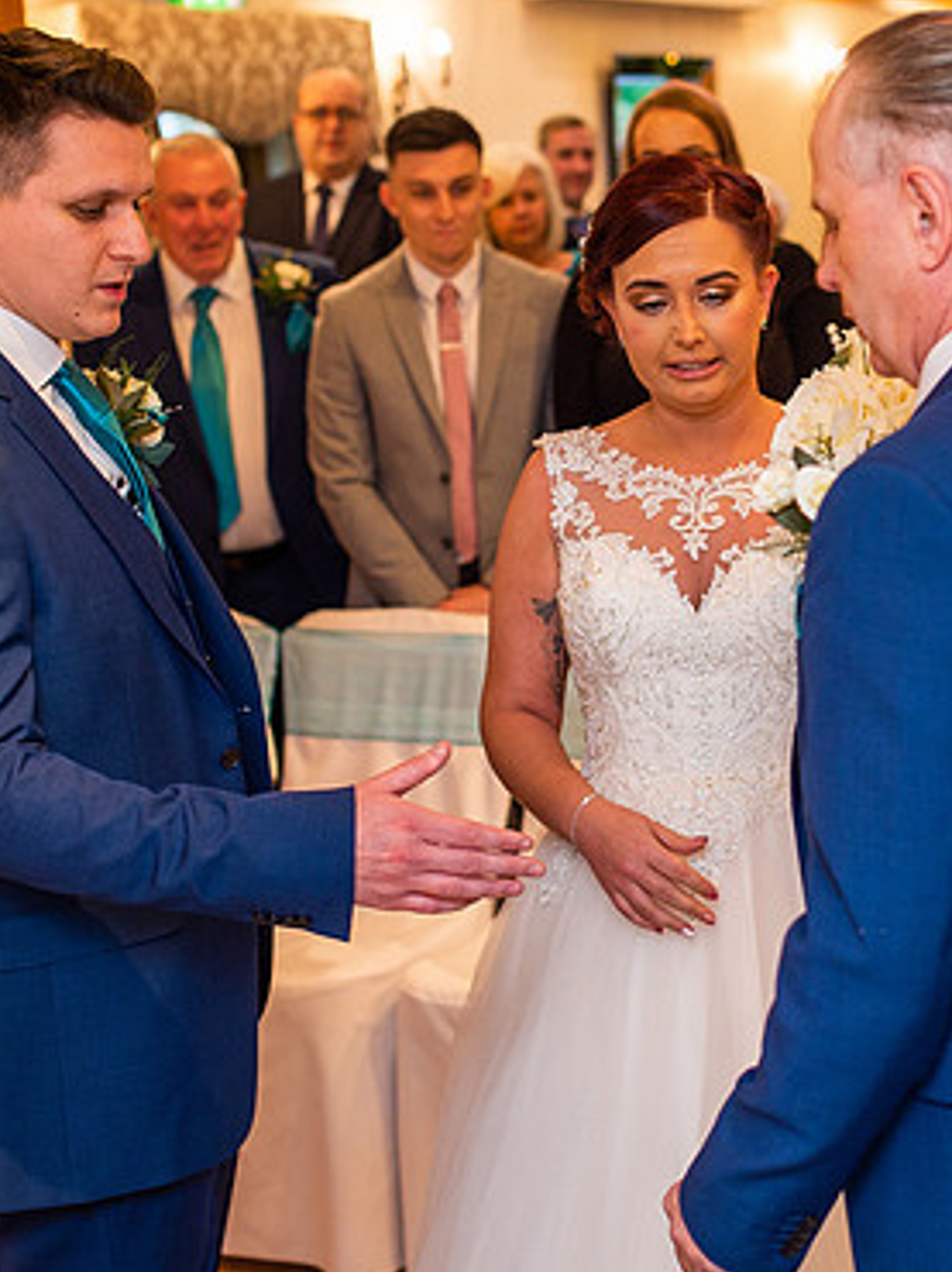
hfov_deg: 22.8
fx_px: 2350
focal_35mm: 64
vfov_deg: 30.3
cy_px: 566
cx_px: 632
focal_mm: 35
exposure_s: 1/160
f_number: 2.5
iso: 320
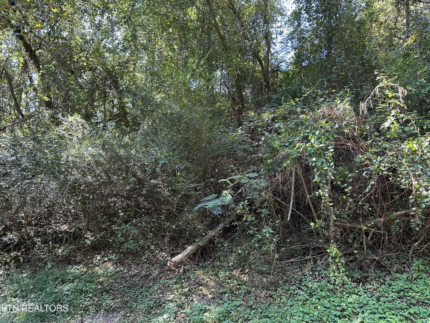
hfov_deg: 71.6
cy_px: 162
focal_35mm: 24
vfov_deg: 56.8
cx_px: 215
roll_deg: -0.1
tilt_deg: +13.6
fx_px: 298
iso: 80
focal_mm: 6.86
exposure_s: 1/121
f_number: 1.78
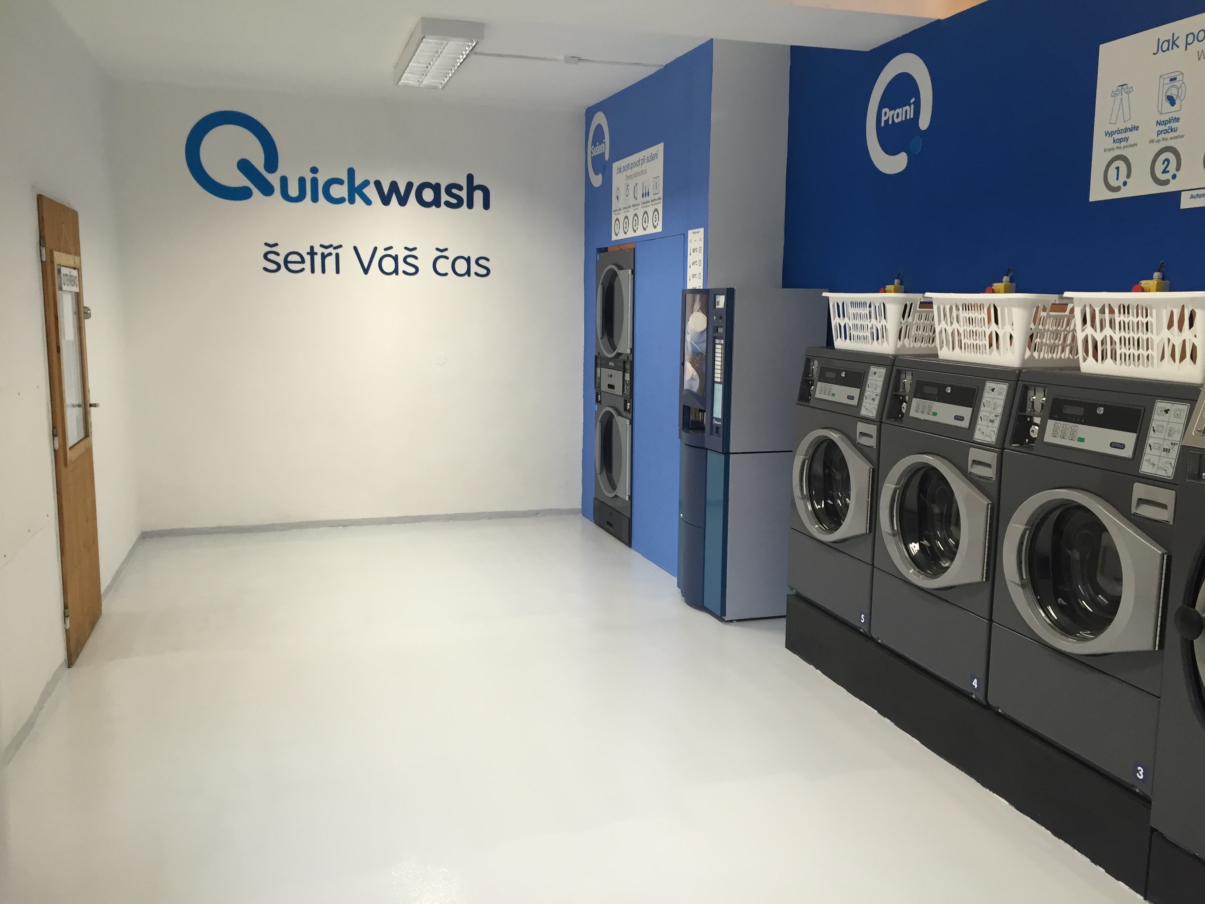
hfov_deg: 61.7
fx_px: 1010
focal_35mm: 29
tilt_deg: -6.9
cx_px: 602
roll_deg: -1.2
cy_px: 452
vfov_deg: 48.2
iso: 80
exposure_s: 1/33
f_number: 2.2
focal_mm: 4.15
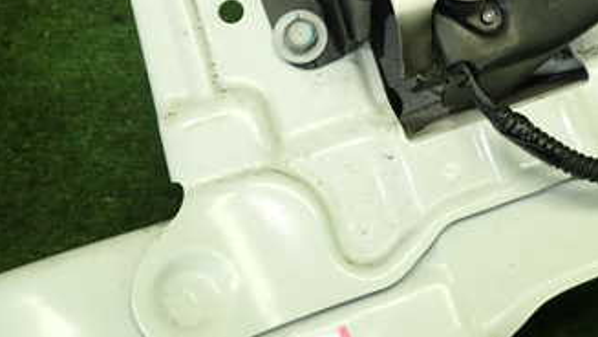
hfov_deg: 40.5
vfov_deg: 22.8
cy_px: -13
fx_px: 793
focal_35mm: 50
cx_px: 424
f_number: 2
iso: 125
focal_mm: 4.5
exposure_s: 1/60
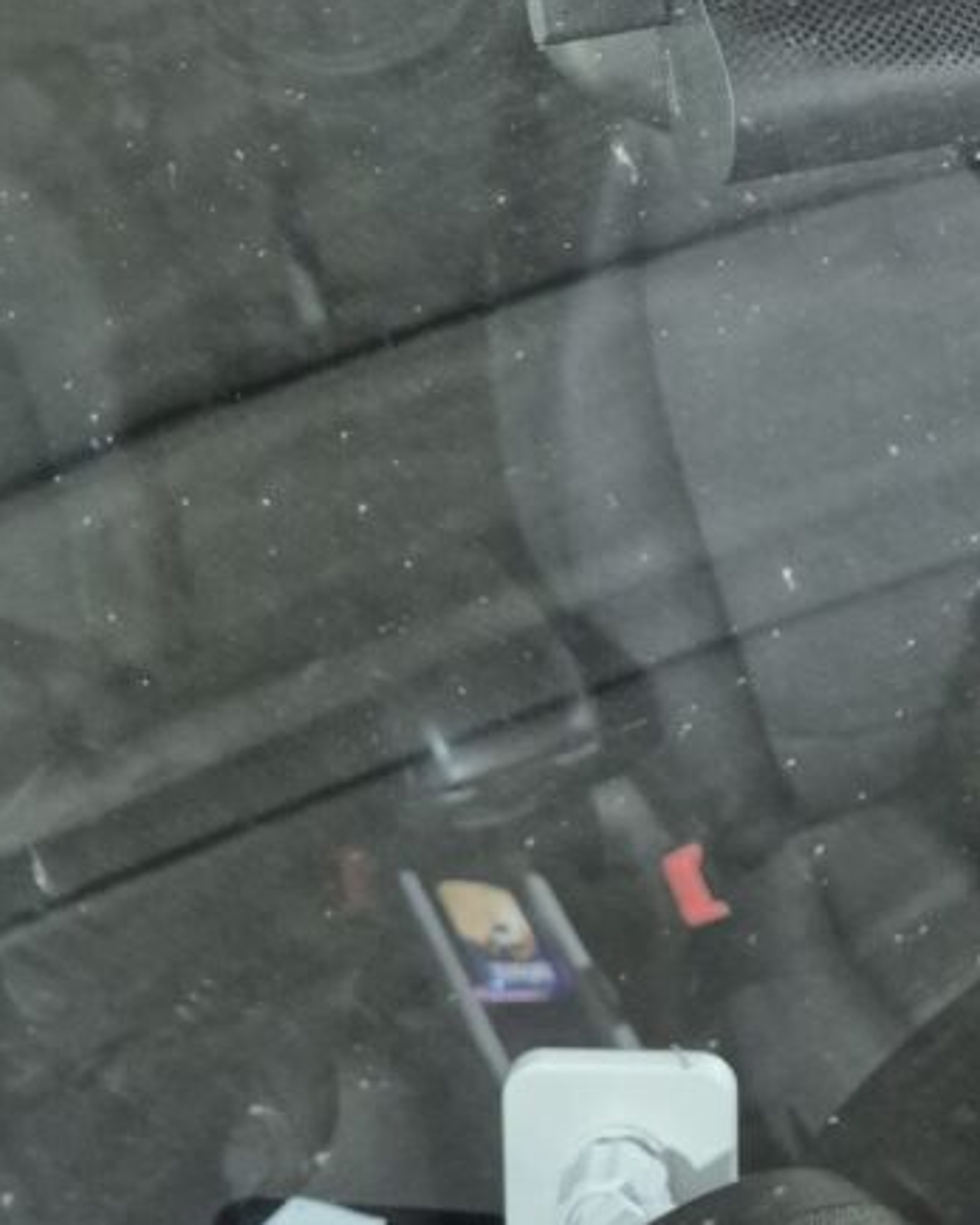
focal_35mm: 53
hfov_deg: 27.7
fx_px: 1922
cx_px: 850
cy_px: 121
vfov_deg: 33.5
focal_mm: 5.4
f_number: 1.8
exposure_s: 1/100
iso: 800
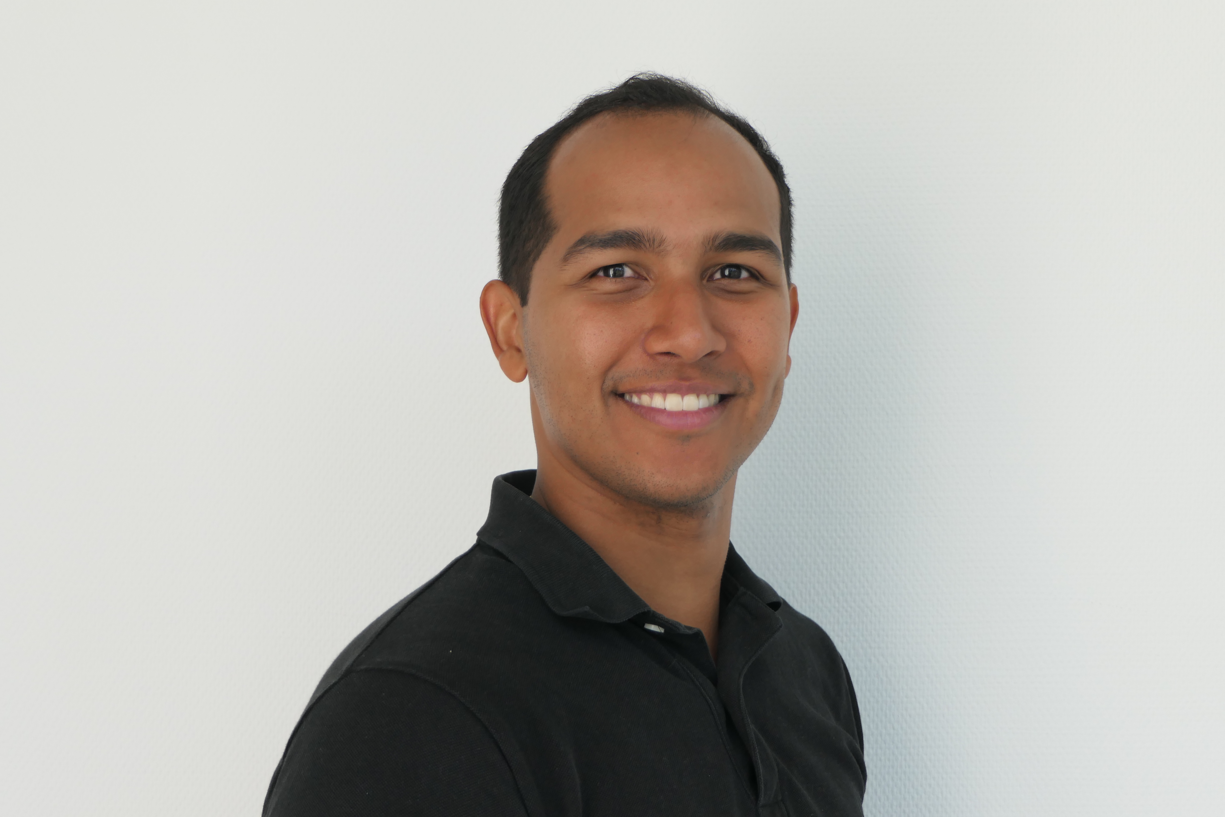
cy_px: 408
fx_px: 1633
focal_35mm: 48
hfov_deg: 41.1
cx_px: 612
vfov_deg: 28.1
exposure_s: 1/80
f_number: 3.6
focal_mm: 17.8
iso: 250
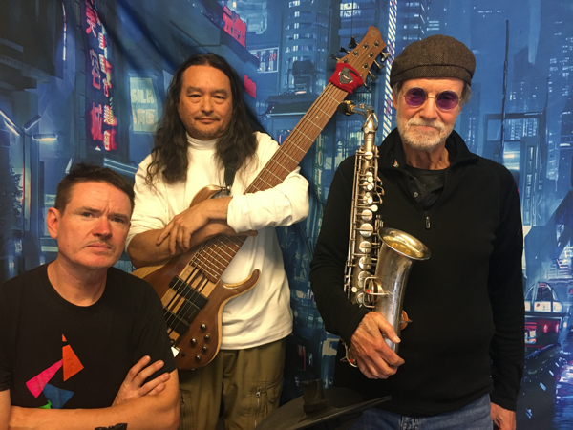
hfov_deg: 61.7
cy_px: 215
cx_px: 286
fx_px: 480
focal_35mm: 29
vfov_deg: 48.2
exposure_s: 1/30
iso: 200
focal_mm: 4.2
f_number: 2.2
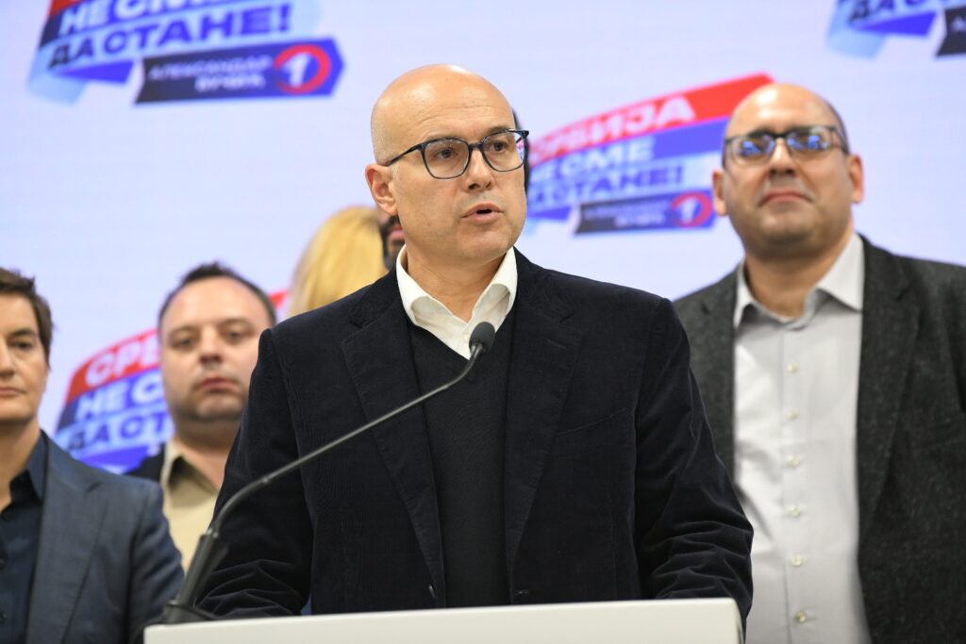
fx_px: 5367
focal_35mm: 200
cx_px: 483
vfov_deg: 6.9
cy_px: 322
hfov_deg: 10.3
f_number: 4
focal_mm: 200
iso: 3200
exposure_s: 1/320
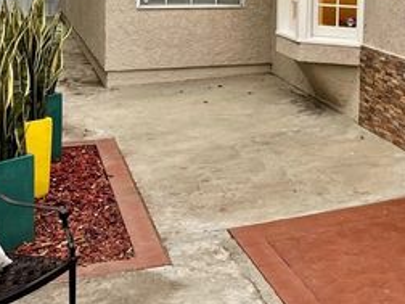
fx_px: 772
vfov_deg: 21.5
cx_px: 392
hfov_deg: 27.9
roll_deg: -1.5
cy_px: 0
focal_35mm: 66
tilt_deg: -3.8
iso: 64
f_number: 1.6
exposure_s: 1/120
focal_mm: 4.2
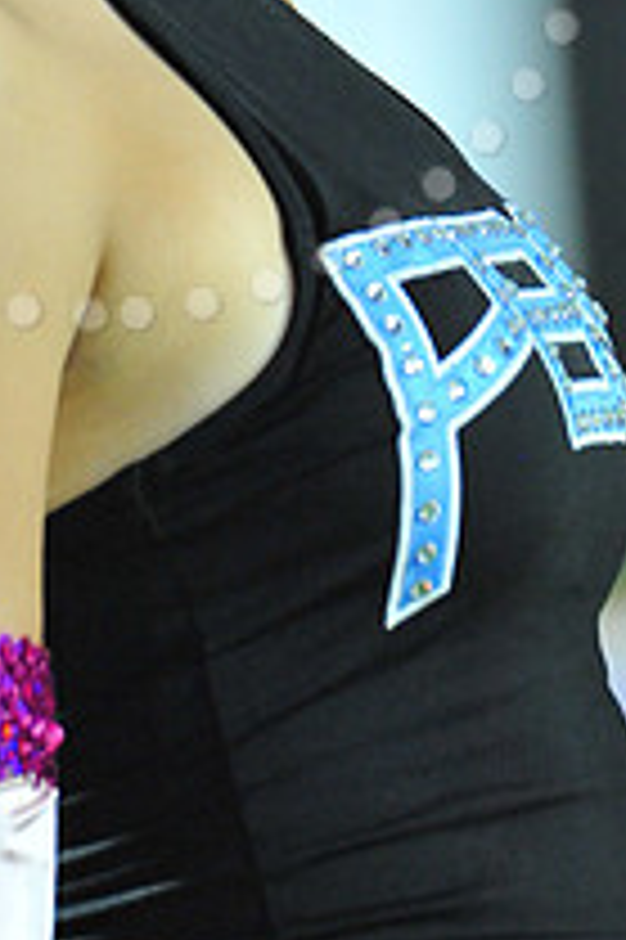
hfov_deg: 1.0
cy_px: -220
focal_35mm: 1389
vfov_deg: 1.5
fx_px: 36287
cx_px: 90
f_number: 6.3
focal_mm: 500
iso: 5000
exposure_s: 1/160
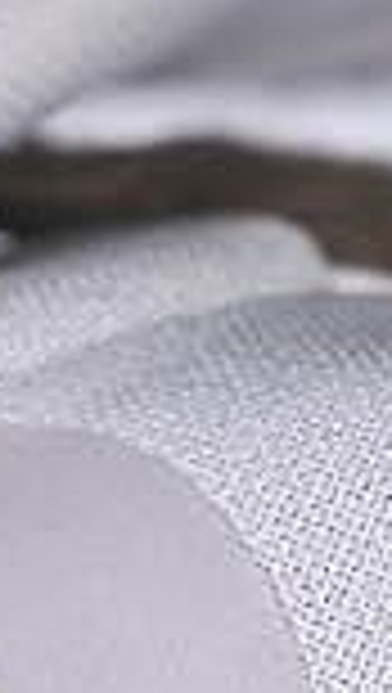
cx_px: -586
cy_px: 963
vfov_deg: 3.9
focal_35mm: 551
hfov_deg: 2.2
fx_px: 10148
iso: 160
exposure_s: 1/60
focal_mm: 50
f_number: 7.1
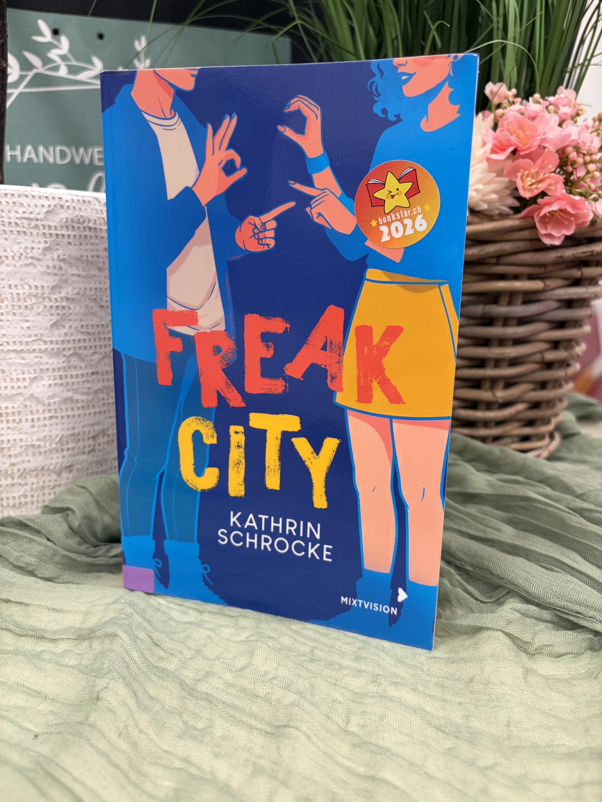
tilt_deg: -11.5
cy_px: 401
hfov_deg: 53.1
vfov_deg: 67.3
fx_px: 603
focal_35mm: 26
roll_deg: -0.4
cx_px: 301
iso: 125
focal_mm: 5.96
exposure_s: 1/91
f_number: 1.6
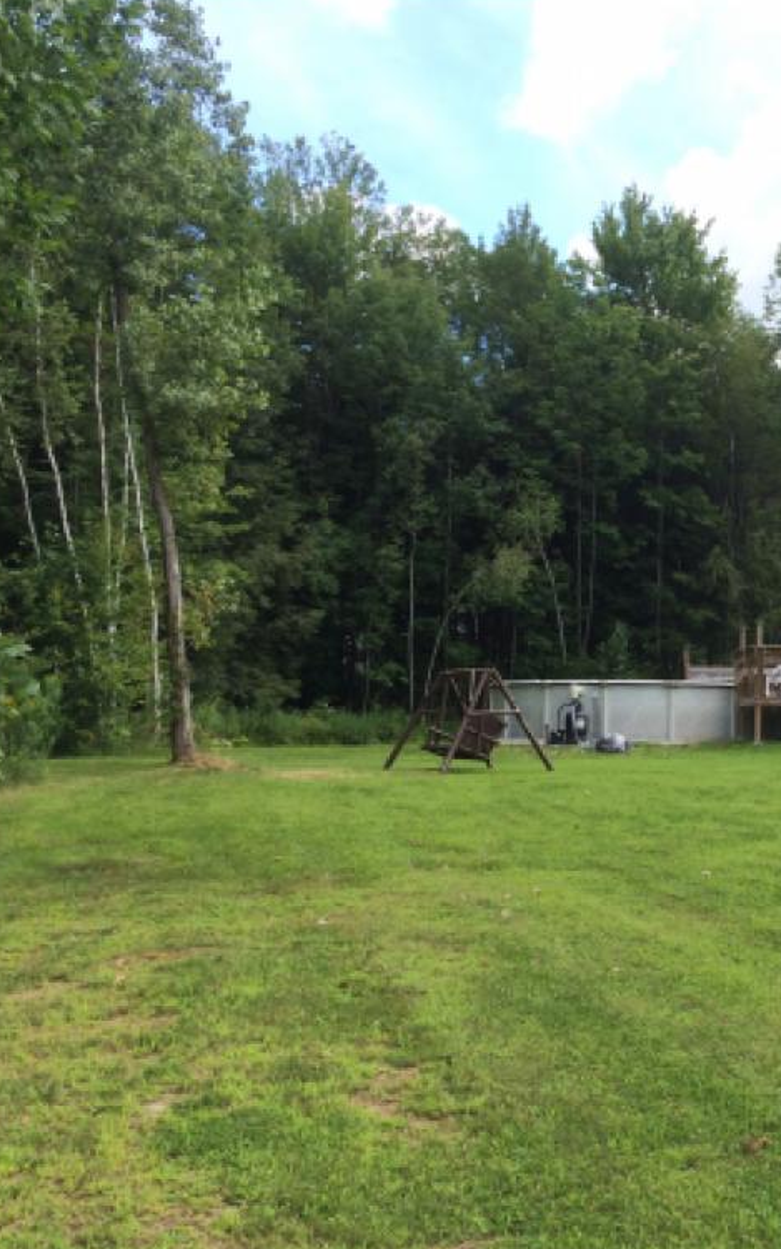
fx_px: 1430
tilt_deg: +4.3
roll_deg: -1.3
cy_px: 627
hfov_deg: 28.9
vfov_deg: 47.2
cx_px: 754
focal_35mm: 42
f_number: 2.2
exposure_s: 1/595
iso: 32
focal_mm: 4.15
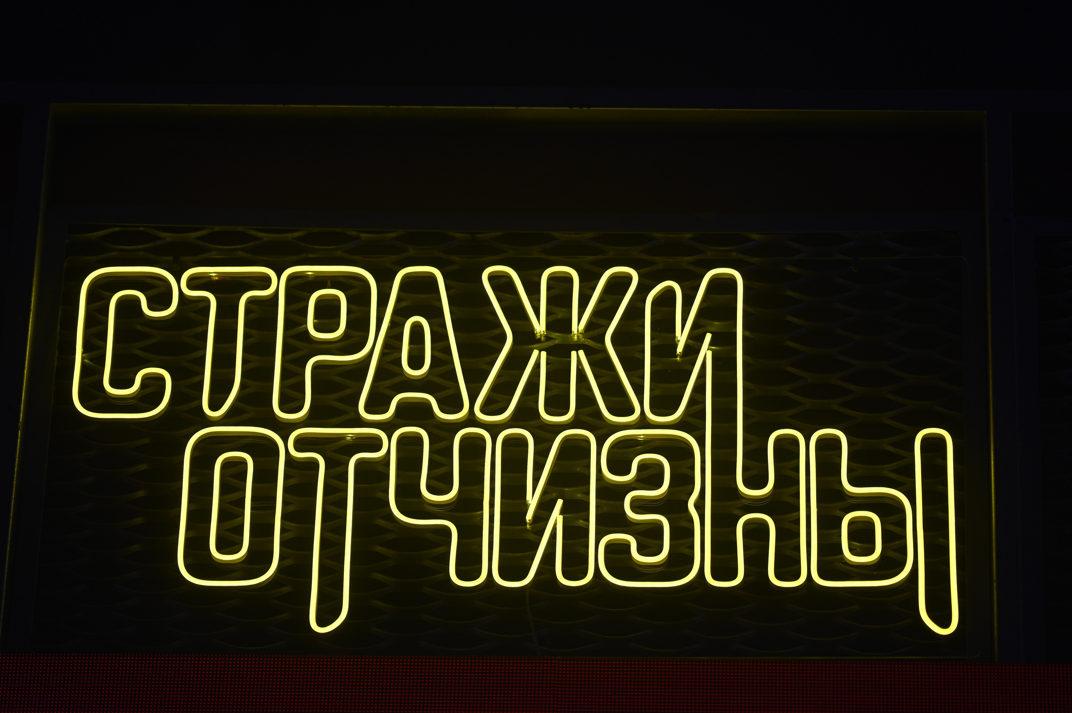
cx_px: 536
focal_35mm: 150
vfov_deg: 9.1
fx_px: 4463
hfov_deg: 13.7
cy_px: 356
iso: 100
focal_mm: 150
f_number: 2.8
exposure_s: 1/200
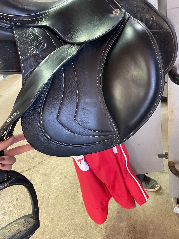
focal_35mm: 26
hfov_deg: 53.1
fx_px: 179
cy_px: 120
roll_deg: +21.2
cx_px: 90
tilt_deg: -36.2
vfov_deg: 67.3
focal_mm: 4.2
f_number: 1.6
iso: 320
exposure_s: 1/50
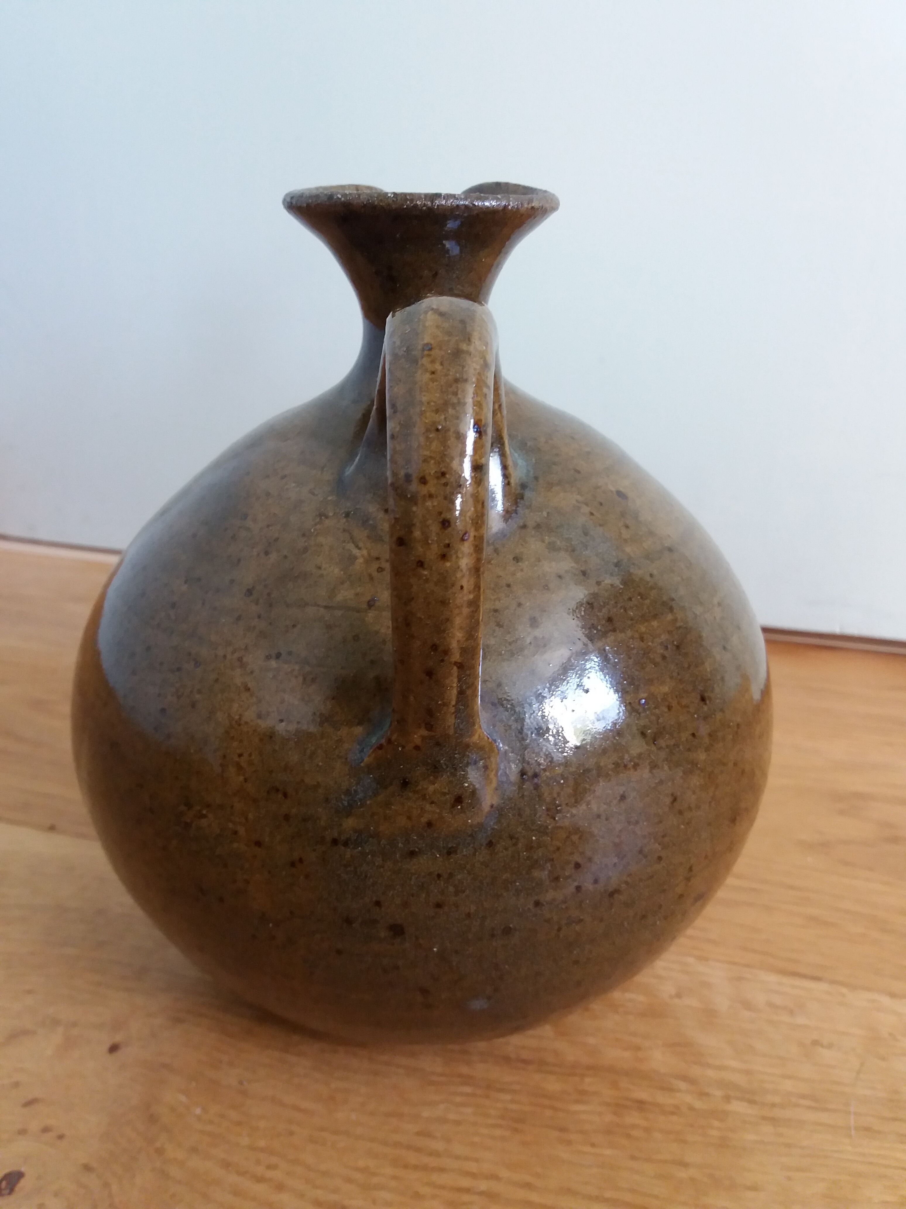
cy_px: 604
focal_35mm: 28
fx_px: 977
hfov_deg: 49.7
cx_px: 453
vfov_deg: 63.4
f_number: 1.9
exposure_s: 1/25
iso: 160
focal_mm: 3.7
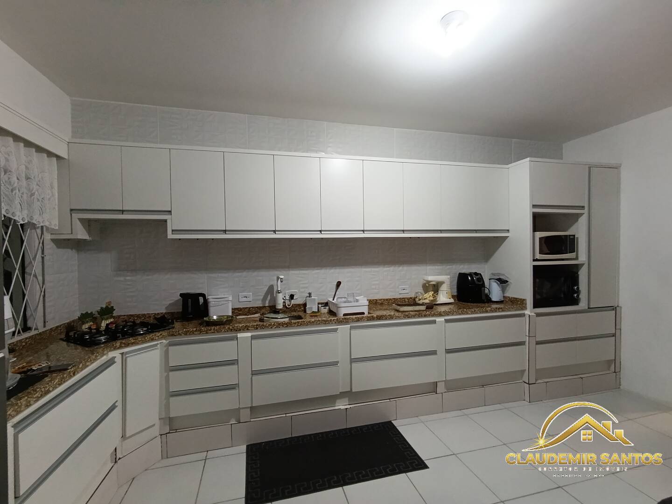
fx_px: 311
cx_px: 336
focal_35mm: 16
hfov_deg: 94.5
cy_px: 252
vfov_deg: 78.1
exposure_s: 1/60
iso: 400
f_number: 2.2
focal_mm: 1.65
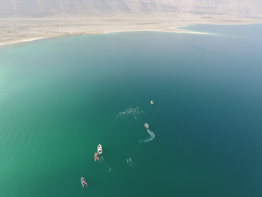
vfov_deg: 66.0
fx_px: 151
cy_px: 98
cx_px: 131
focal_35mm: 20
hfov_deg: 81.7
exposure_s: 1/549
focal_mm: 3.61
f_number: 2.8
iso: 100
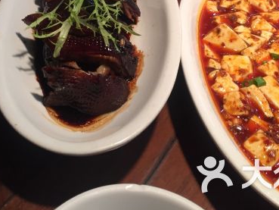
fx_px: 443
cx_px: 122
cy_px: 15
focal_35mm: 55
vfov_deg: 25.6
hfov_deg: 34.9
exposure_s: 1/33
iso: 50
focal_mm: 4.15
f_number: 2.2
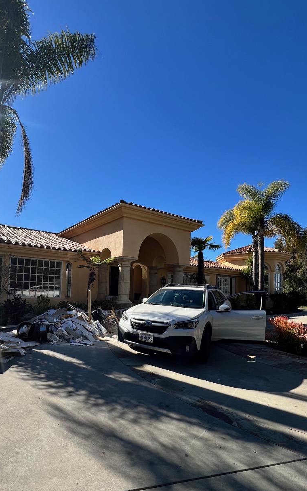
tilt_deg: +2.9
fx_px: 228
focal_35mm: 17
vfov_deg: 93.7
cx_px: 100
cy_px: 281
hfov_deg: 66.0
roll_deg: -1.5
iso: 32
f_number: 1.8
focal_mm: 1.57
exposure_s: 1/1096
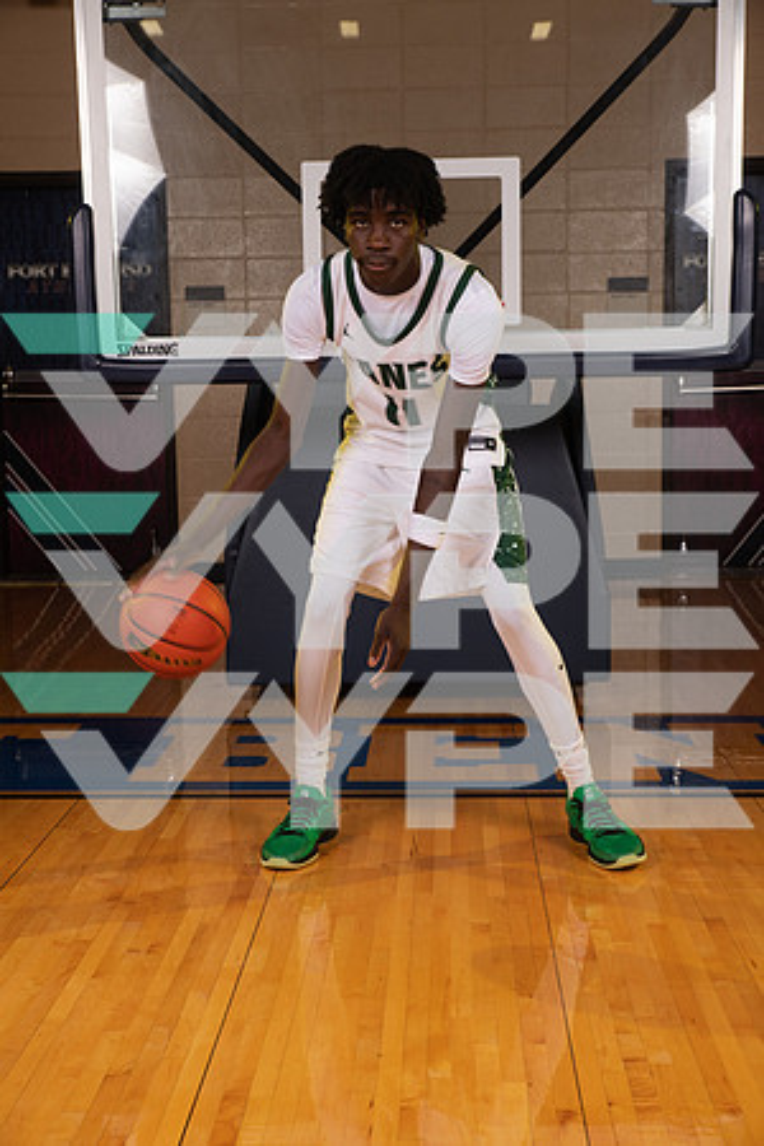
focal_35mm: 52
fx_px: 1655
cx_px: 382
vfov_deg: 38.2
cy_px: 573
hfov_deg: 26.0
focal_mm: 52
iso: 320
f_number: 7.1
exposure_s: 1/320
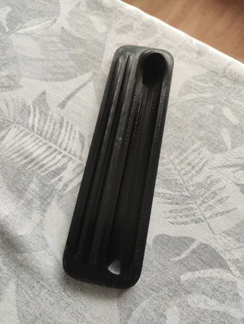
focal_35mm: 24
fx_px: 225
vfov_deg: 71.6
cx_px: 122
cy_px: 162
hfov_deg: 56.8
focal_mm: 5.59
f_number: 1.88
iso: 561
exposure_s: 1/25
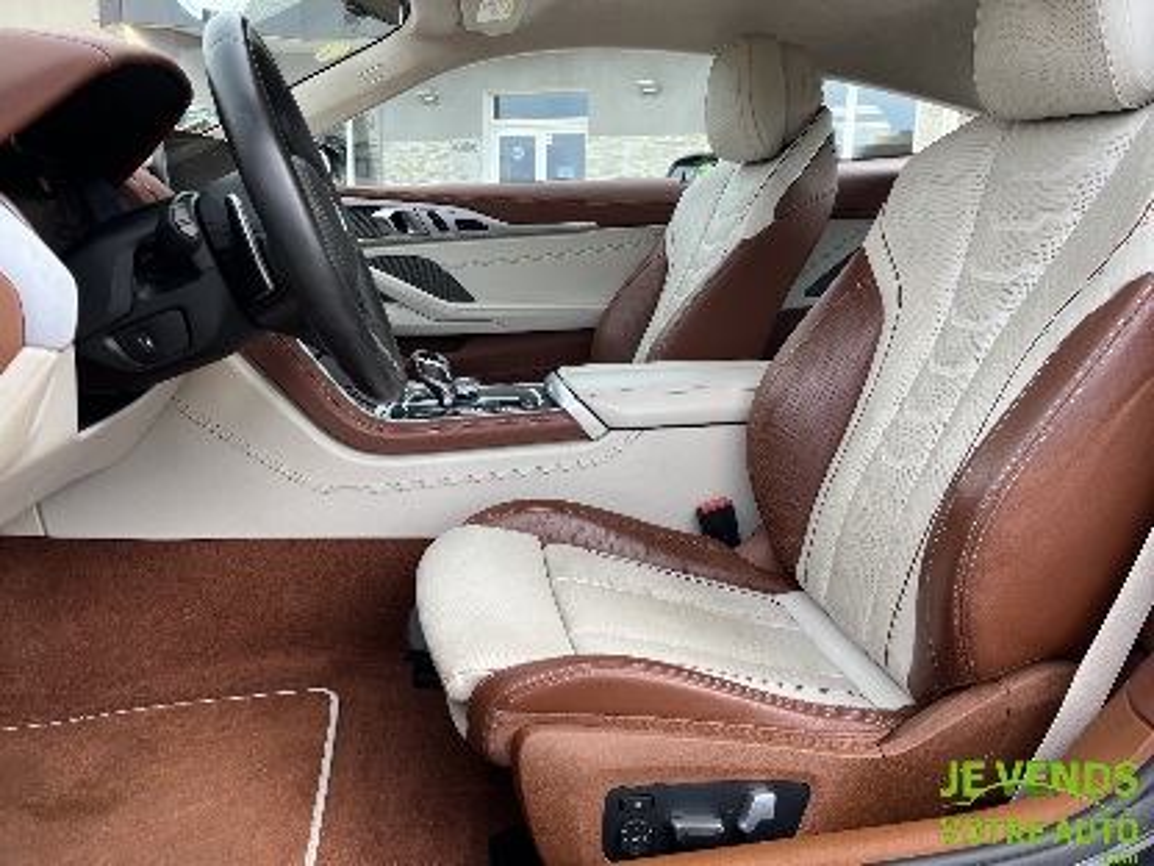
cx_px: 577
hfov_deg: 67.3
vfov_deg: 53.1
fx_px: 867
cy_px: 433
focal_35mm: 26
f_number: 1.6
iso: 50
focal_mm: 5.1
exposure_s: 1/454
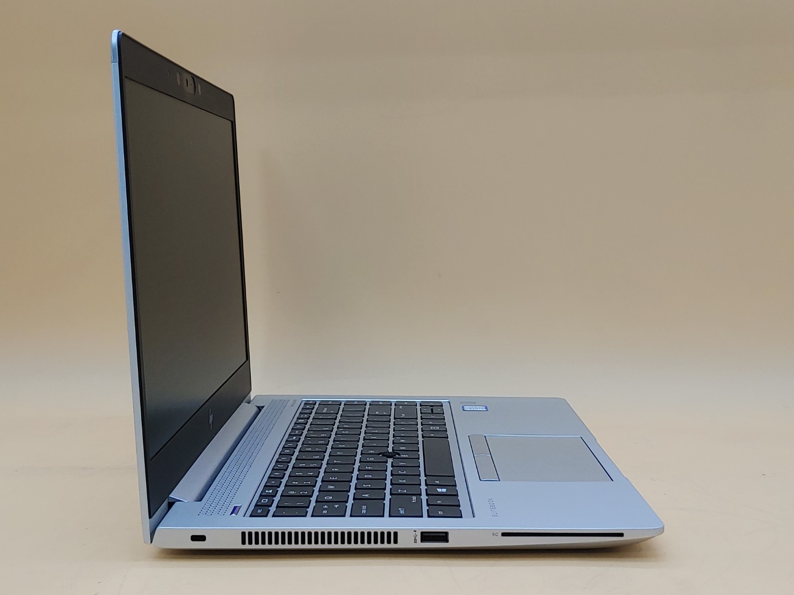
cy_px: 298
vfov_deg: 31.5
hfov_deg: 41.2
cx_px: 397
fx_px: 1055
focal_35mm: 46
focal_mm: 4.36
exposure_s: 1/145
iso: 50
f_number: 1.8
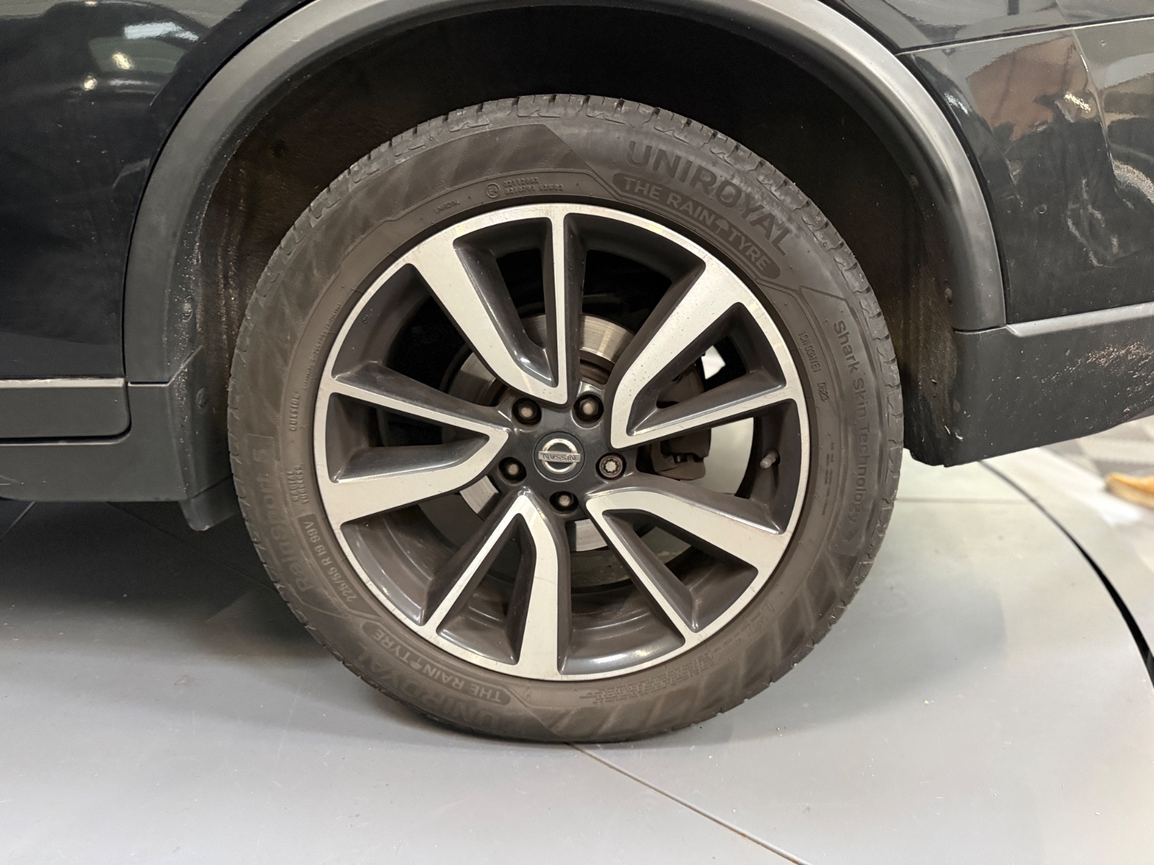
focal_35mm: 24
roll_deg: +0.4
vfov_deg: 56.8
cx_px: 577
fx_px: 800
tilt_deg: -16.1
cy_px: 432
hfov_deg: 71.6
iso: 800
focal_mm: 6.76
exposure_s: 1/33
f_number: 1.78
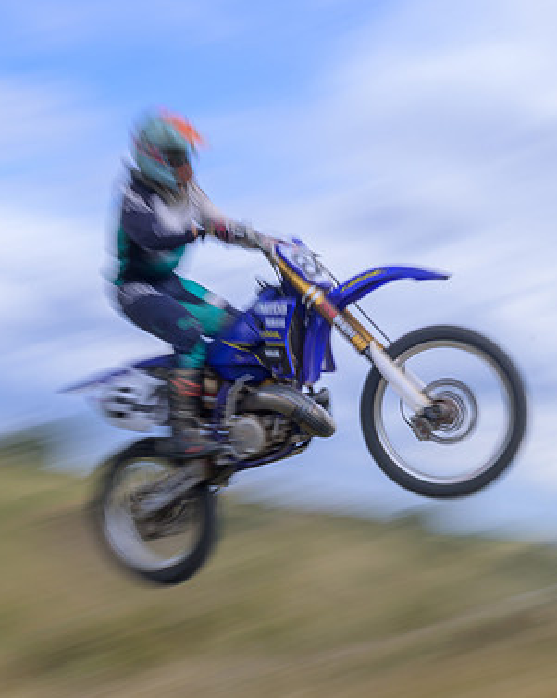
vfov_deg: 36.0
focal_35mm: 52
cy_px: 354
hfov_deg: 29.0
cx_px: 337
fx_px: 1073
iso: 100
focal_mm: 24
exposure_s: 1/40
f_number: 16
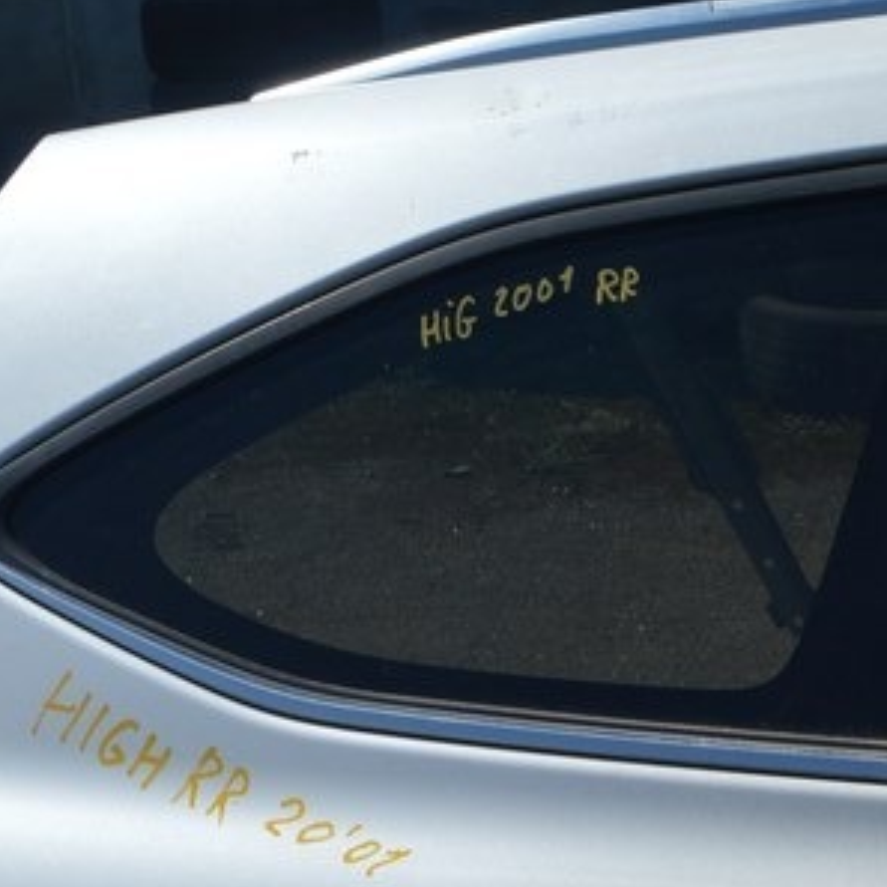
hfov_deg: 21.8
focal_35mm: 79
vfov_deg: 20.9
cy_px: 951
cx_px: 612
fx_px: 2290
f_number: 9
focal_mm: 18
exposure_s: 1/320
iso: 100
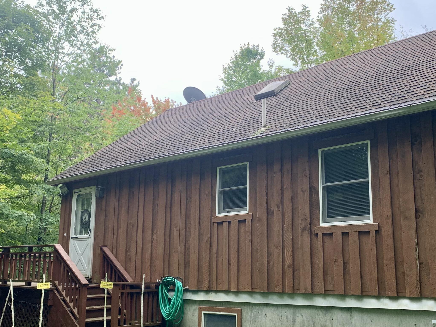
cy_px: 195
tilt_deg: +10.6
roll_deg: -0.1
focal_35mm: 38
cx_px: 248
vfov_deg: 37.6
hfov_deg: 48.8
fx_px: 479
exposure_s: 1/218
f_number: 1.8
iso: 25
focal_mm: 4.25
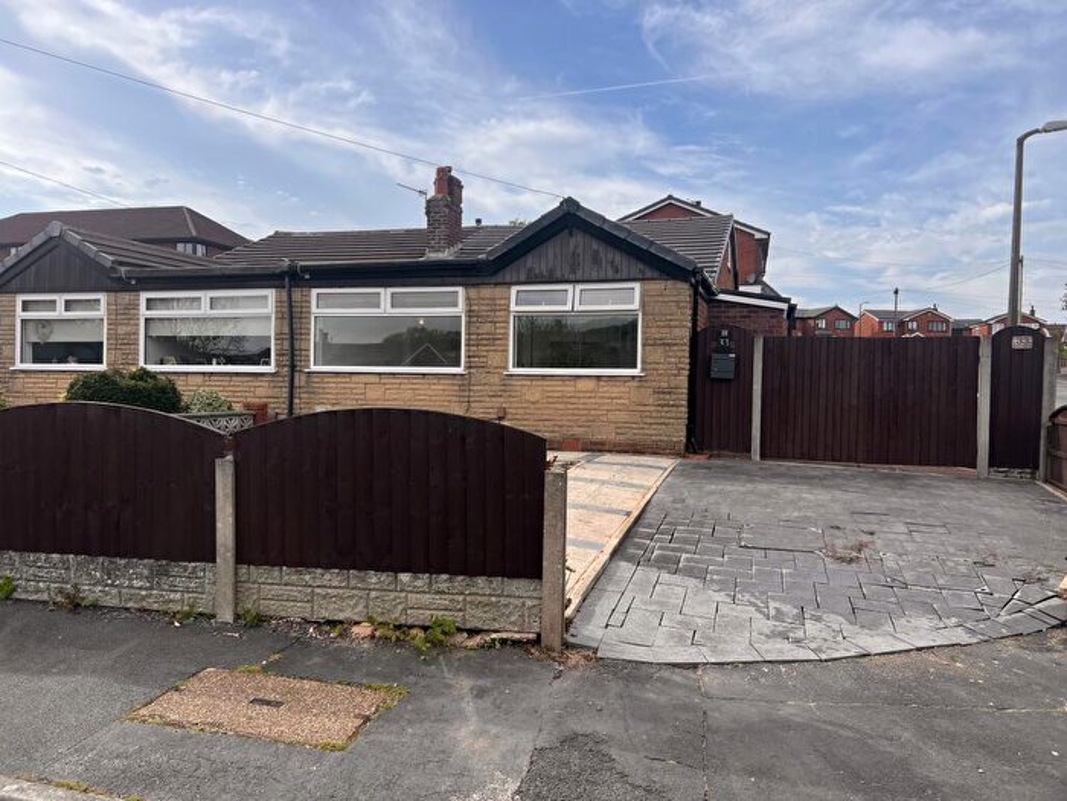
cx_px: 534
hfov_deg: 67.3
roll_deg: -0.9
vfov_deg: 53.1
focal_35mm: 26
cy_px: 400
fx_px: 801
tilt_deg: +0.3
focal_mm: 5.7
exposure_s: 1/4444
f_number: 1.5
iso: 50
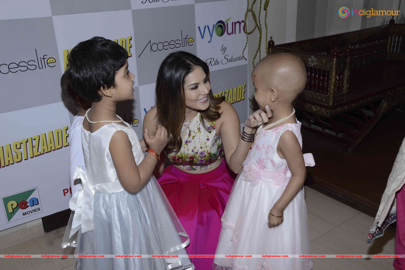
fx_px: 421
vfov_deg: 35.4
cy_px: 135
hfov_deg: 51.3
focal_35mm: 38
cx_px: 202
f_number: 10
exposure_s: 1/200
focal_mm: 25
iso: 400
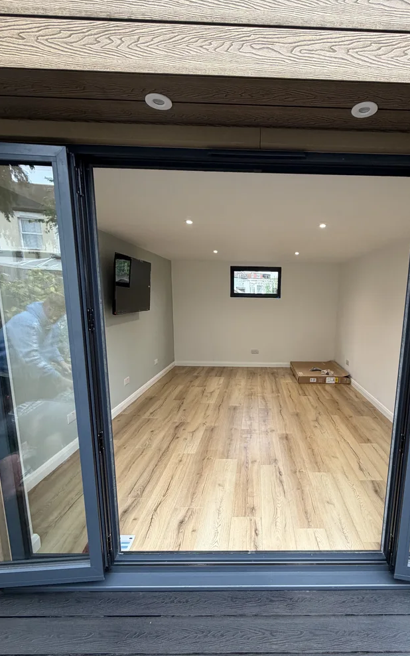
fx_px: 322
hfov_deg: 63.8
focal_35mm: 18
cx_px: 264
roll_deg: -1.4
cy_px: 359
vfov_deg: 90.8
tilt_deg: -10.6
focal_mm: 2.22
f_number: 2.2
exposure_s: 1/100
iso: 200
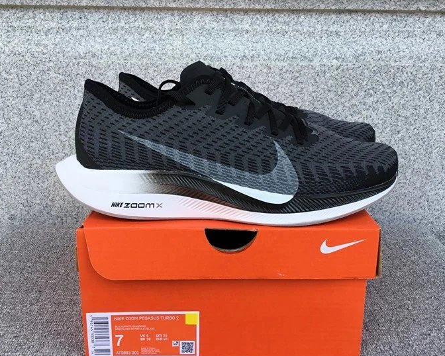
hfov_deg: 50.3
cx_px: 225
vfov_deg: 41.2
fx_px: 474
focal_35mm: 36
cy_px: 166
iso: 25
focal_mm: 3.3
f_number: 2.4
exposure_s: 1/248
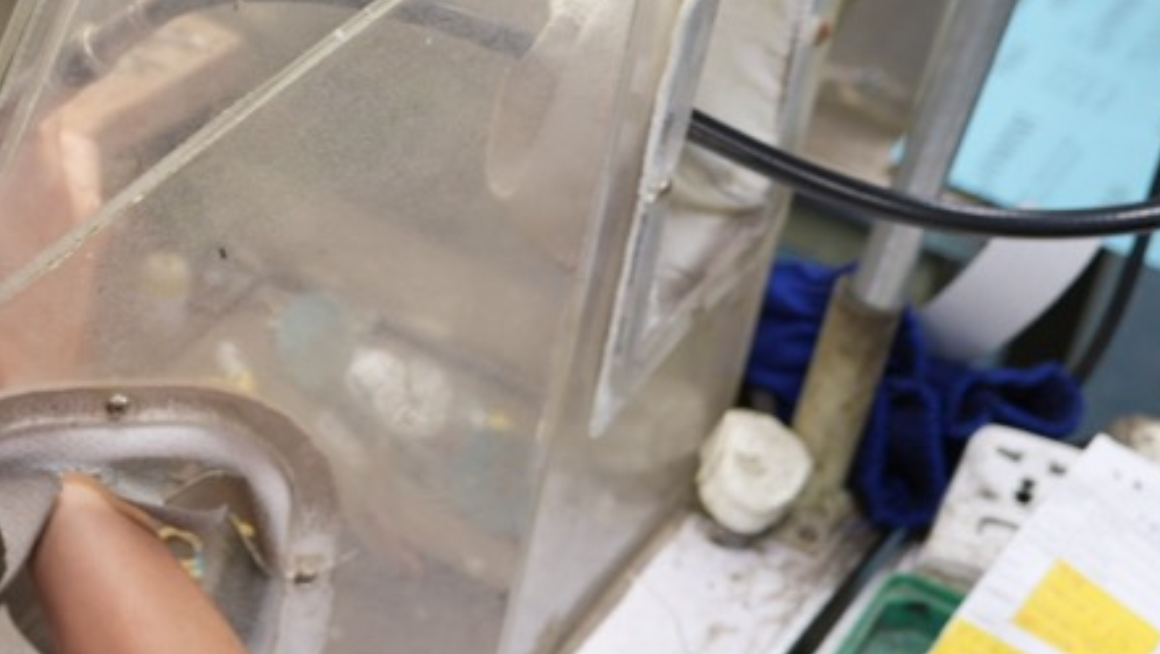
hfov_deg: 21.8
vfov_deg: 13.3
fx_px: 2800
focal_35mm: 91
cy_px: 243
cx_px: -210
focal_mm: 30
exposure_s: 1/30
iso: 160
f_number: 2.8
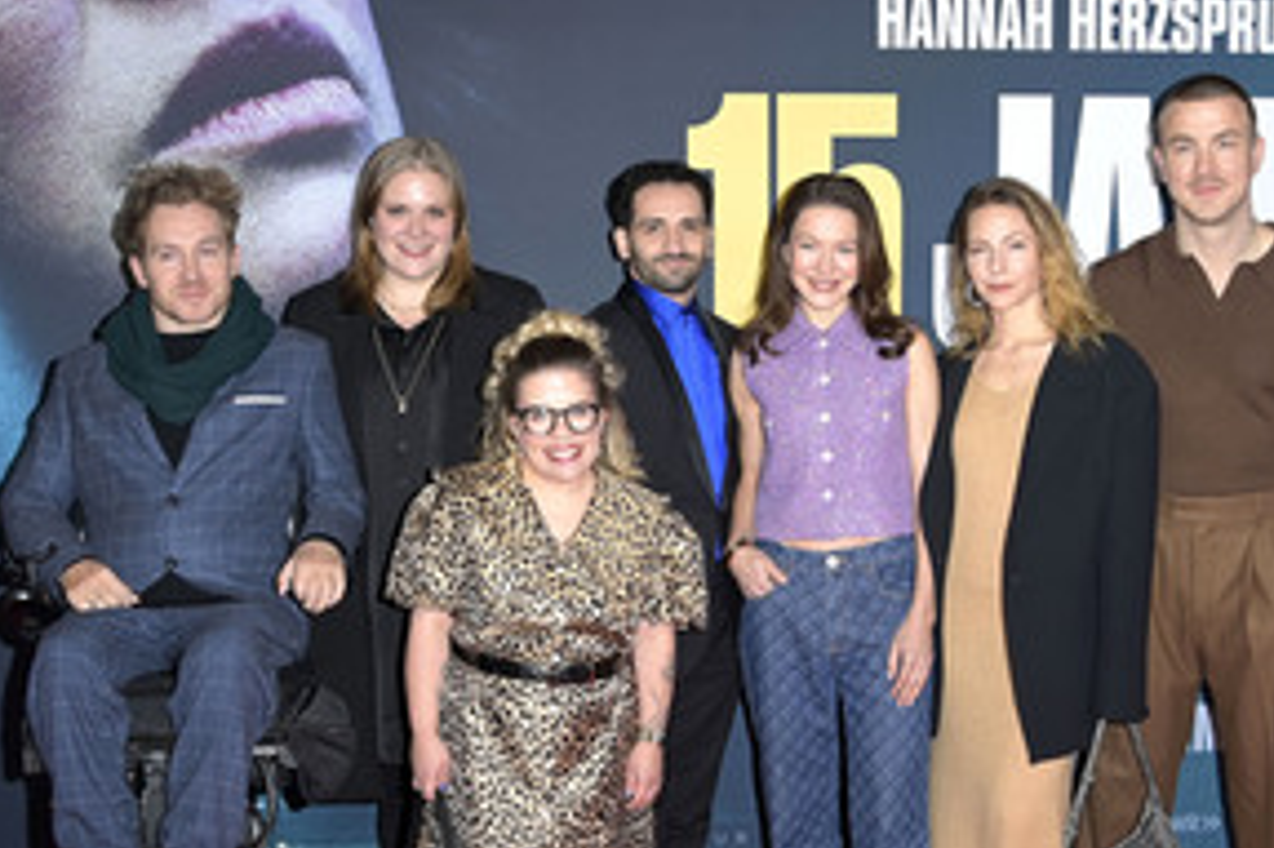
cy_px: 626
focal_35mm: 44
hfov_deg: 44.5
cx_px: 659
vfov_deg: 30.0
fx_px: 1556
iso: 640
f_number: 5.6
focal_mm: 28
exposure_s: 1/250
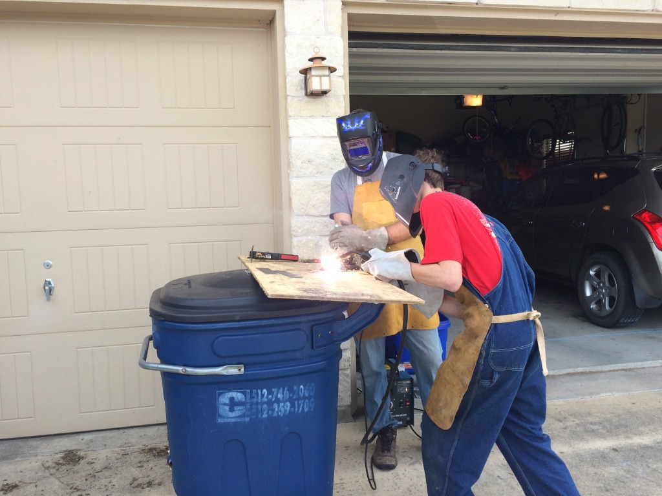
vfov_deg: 48.2
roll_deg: +2.1
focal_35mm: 29
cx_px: 331
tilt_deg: -5.6
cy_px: 248
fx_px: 555
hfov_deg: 61.7
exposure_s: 1/240
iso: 32
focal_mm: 4.15
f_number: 2.2
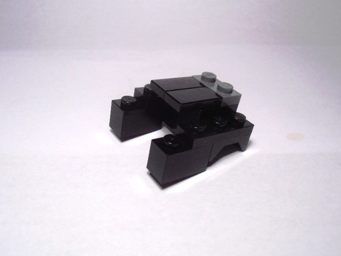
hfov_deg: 50.1
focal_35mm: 37
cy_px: 128
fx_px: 364
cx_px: 170
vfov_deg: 38.7
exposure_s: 1/60
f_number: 3.9
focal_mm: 6.61
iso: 80
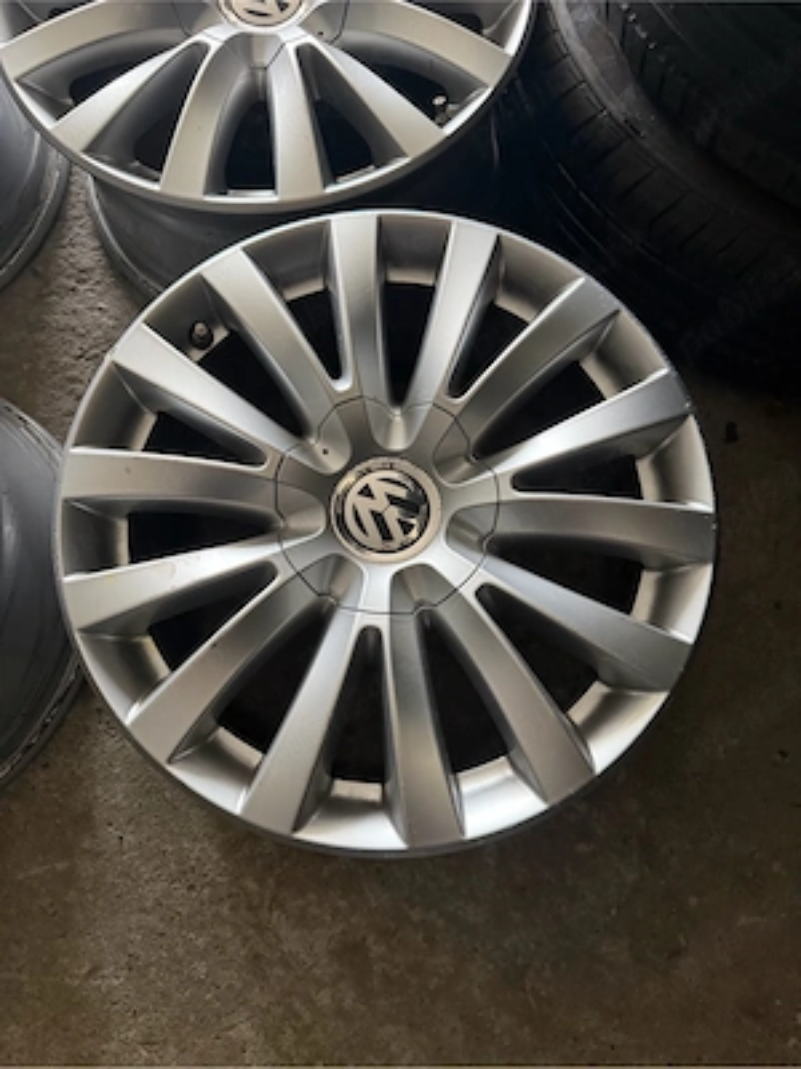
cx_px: 400
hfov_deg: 56.8
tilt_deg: -76.8
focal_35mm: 24
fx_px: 740
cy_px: 534
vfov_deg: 71.6
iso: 800
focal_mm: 6.76
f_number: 1.78
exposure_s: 1/56
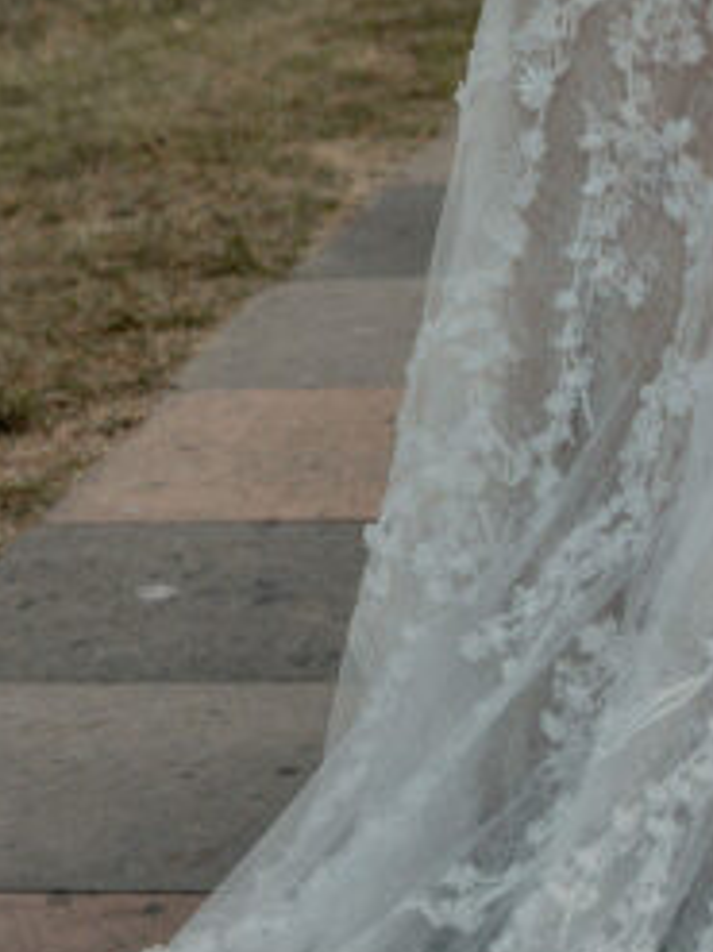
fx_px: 4563
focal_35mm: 166
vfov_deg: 11.4
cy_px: -505
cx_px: 540
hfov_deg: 8.9
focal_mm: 37
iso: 640
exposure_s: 1/1600
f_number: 2.8
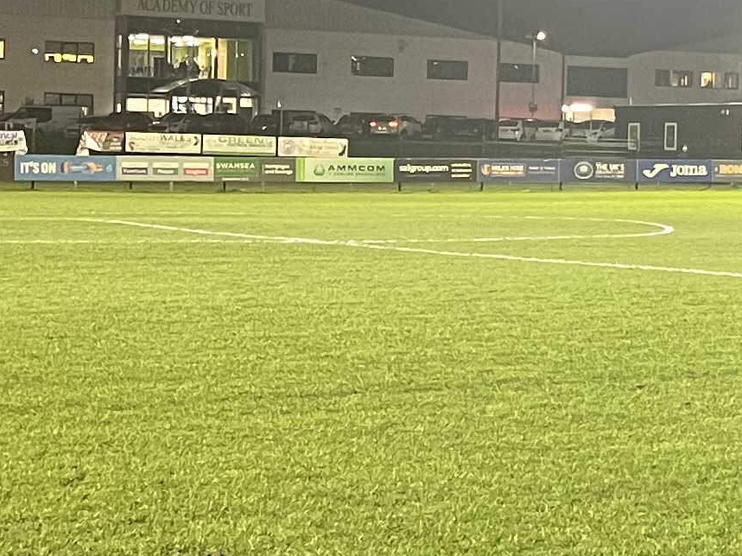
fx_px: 2615
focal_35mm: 122
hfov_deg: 16.0
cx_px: 662
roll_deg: -1.4
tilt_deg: -0.8
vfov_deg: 12.1
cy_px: 180
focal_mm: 5.7
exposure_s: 1/50
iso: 320
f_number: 1.5
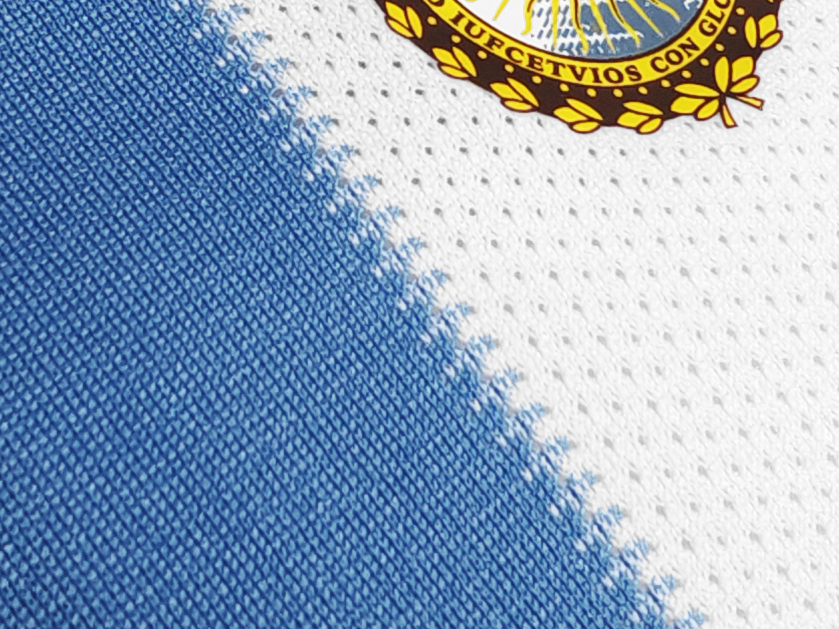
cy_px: -126
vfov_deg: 20.8
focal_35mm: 66
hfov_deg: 29.4
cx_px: 390
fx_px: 1599
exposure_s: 1/100
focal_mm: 2.59
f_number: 2.2
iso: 205
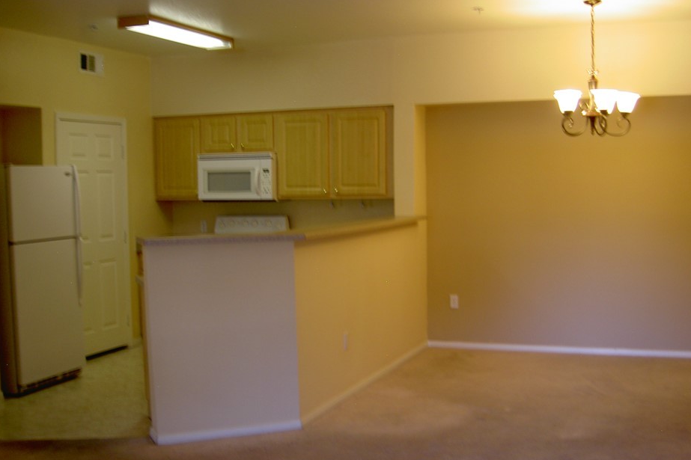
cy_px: 251
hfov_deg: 43.6
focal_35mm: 45
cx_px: 356
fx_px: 864
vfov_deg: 29.8
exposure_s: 1/10
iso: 100
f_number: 2.8
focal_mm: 8
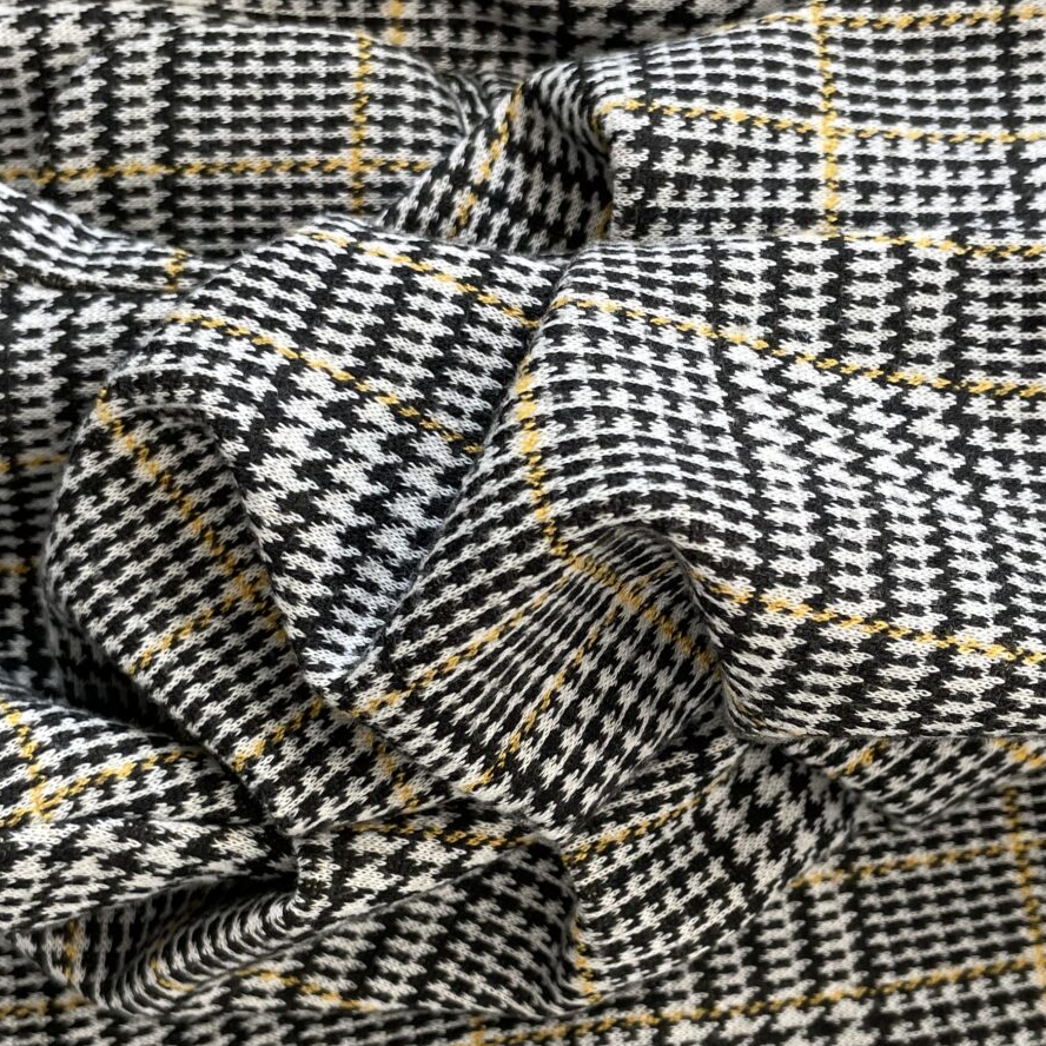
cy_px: 633
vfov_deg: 32.1
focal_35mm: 53
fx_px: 1812
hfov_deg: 32.2
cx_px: 560
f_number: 1.6
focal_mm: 4.2
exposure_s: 1/121
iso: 100
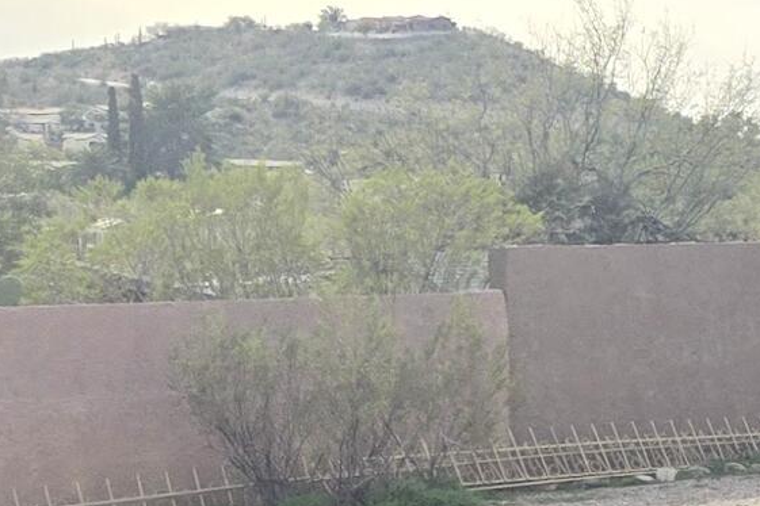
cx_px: 1658
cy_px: 257
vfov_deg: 10.7
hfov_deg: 13.1
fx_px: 2702
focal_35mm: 128
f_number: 1.8
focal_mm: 5.4
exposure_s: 1/4661
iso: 25
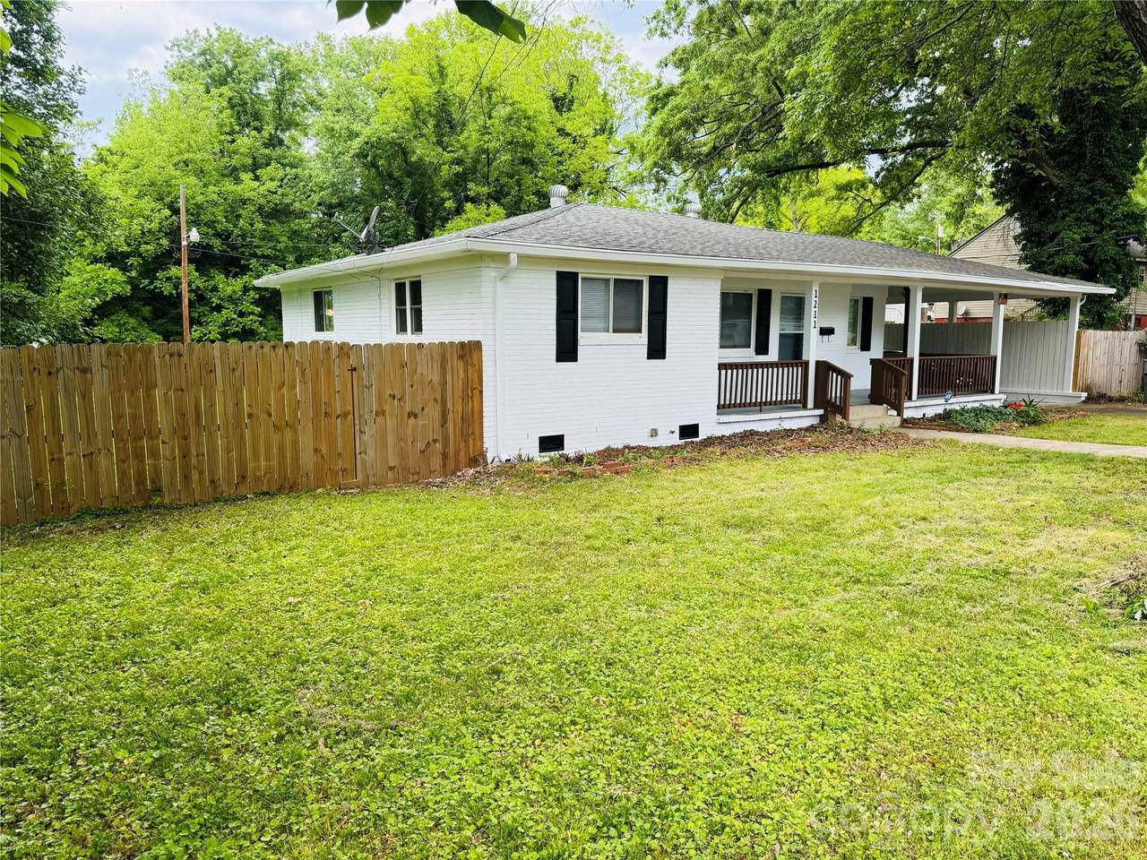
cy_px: 430
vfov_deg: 56.8
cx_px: 574
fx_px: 795
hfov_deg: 71.6
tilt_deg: -7.7
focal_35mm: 24
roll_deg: +0.1
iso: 64
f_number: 1.78
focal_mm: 6.76
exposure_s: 1/250
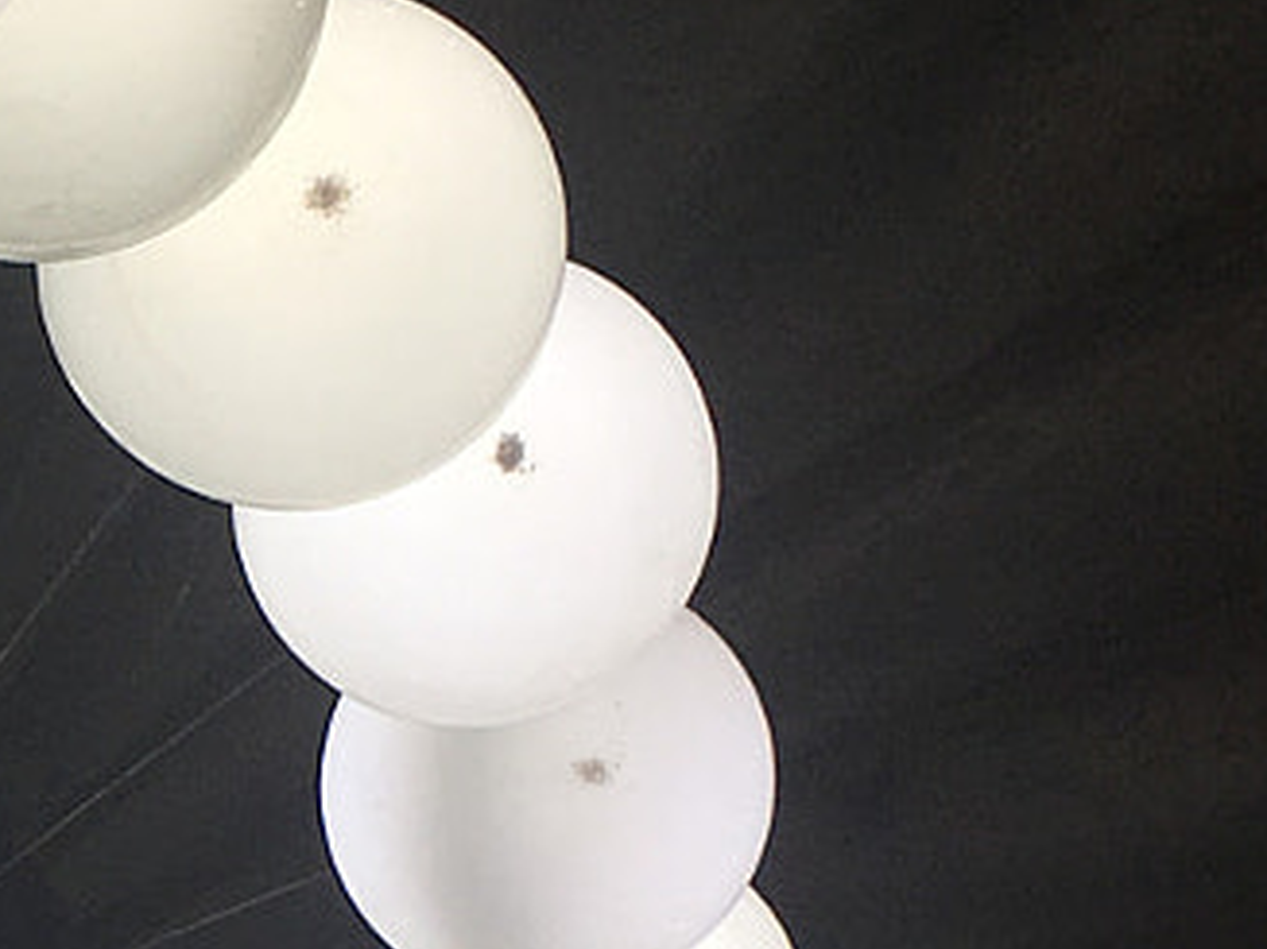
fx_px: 5196
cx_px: -426
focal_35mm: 142
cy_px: 1197
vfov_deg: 10.2
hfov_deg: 13.4
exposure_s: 1/199
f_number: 2.2
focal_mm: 4.15
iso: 25
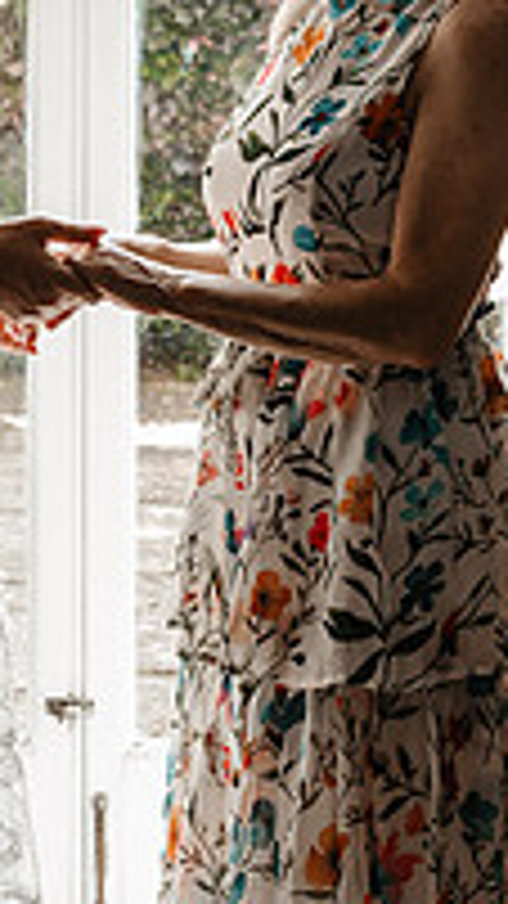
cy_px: 2
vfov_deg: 16.7
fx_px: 3019
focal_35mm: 126
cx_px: 177
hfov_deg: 9.6
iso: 800
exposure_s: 1/160
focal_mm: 35
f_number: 5
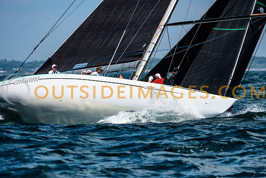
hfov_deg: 5.1
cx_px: 133
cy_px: 89
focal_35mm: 405
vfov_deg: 3.4
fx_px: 2993
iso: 400
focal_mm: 270
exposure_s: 1/3200
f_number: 5.6
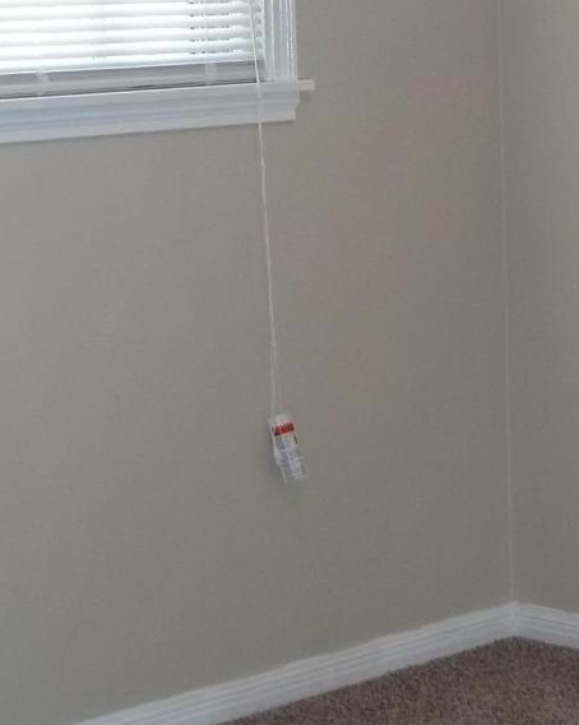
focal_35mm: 110
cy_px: 107
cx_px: 305
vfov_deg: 17.3
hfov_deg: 14.0
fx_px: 2357
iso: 80
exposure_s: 1/40
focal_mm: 5.7
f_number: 2.9
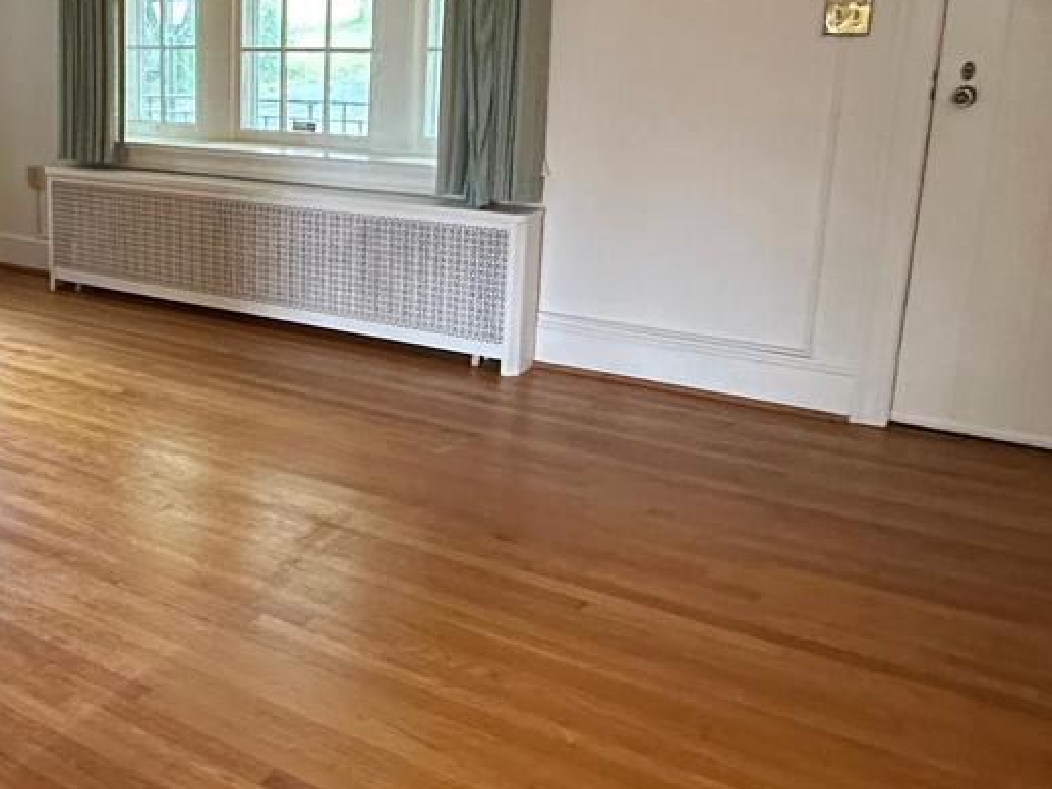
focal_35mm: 39
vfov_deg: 36.5
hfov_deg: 43.2
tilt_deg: -12.3
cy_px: 270
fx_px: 1186
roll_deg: +2.0
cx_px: 77
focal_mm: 2.22
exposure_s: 1/60
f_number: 2.2
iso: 800
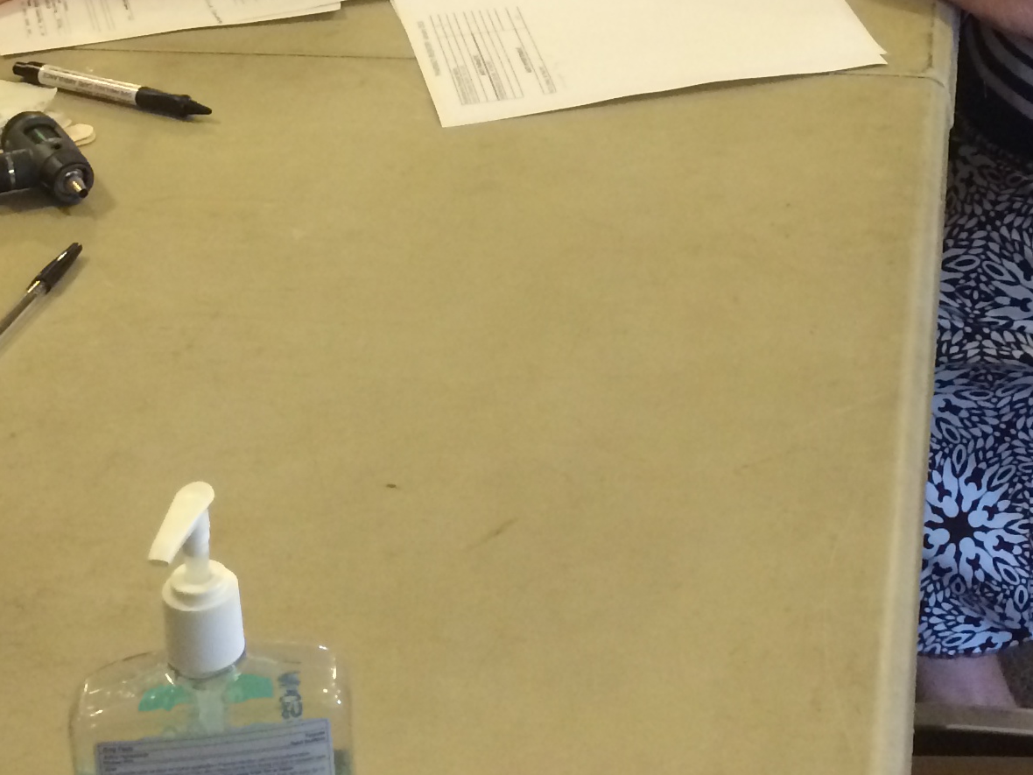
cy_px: -166
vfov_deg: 17.0
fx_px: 2477
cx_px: 587
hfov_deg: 23.5
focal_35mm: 83
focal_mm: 4.12
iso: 320
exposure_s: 1/24
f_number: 2.2
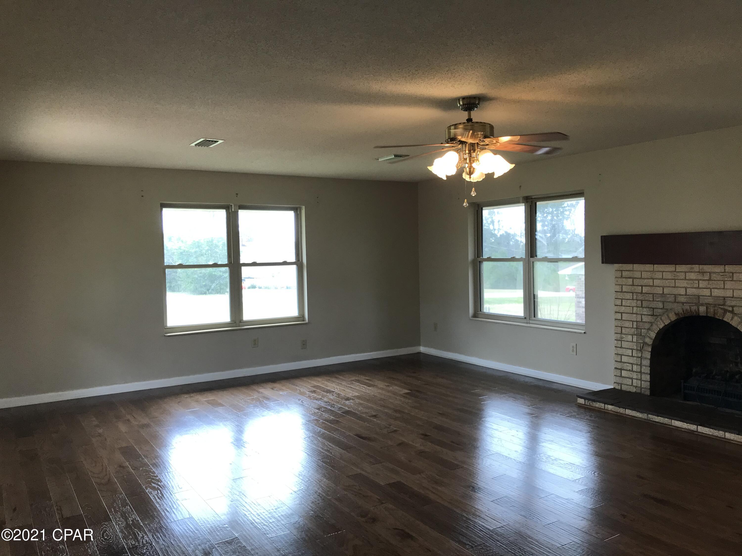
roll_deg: +1.3
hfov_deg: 63.4
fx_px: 600
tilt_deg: -3.5
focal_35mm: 28
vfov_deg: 49.7
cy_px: 278
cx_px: 371
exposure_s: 1/120
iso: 40
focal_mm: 3.99
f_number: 1.8
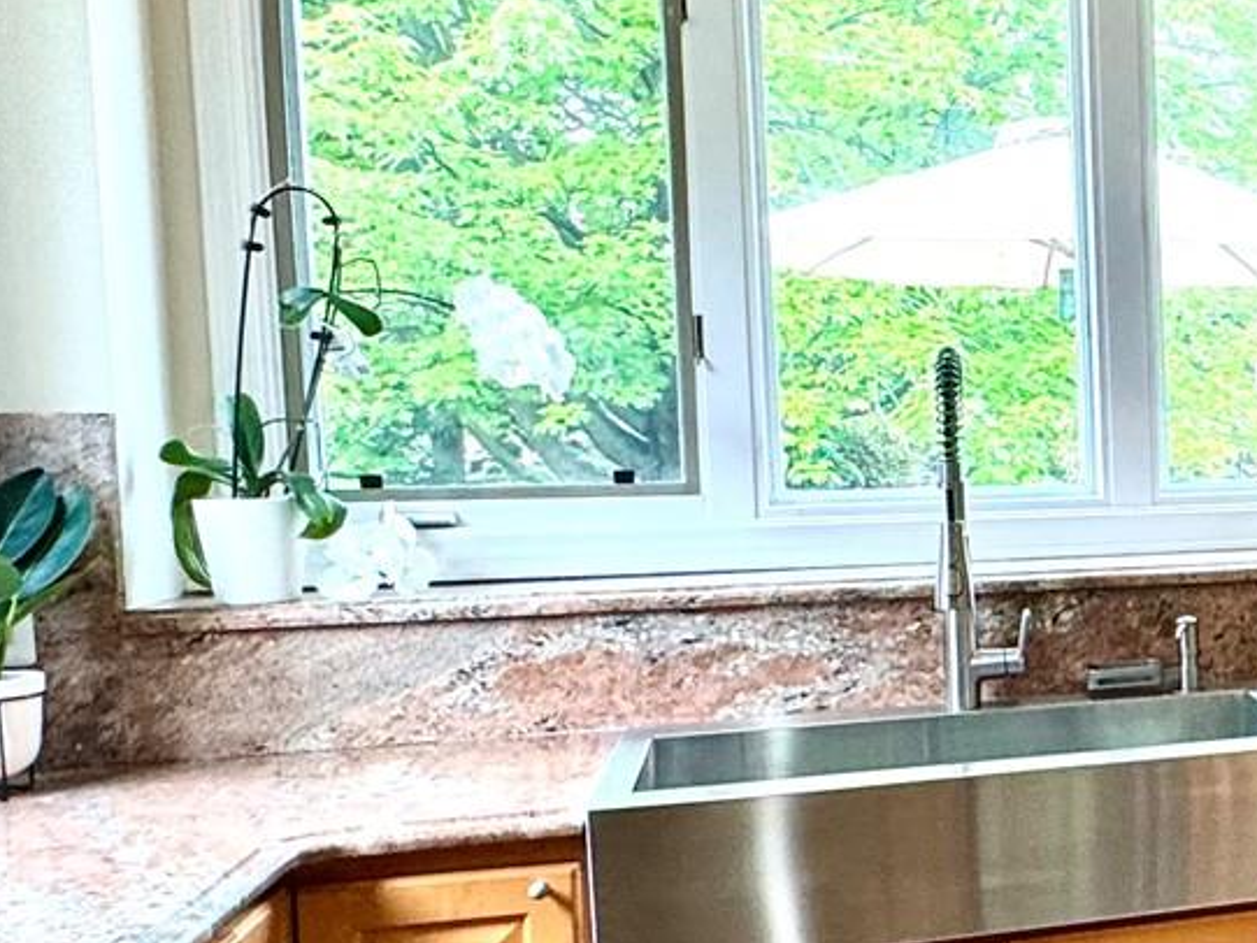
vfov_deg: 27.5
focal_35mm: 53
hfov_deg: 28.5
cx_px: 1698
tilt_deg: -4.5
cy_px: 539
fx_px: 1925
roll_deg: +0.3
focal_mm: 2.22
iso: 125
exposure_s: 1/120
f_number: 2.2
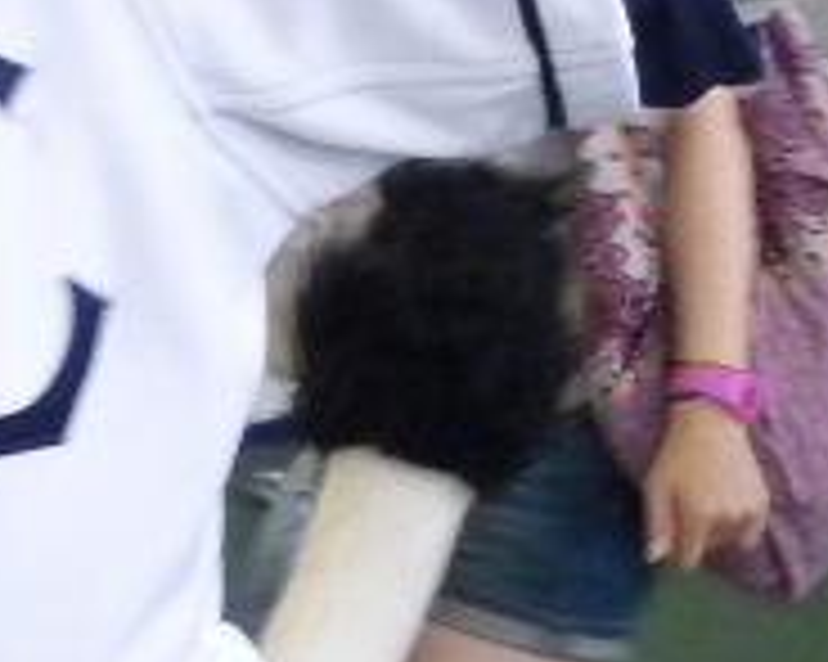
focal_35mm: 136
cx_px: -108
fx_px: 3331
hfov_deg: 13.8
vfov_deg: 11.3
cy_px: 279
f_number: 3.3
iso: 400
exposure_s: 1/20
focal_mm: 4.5
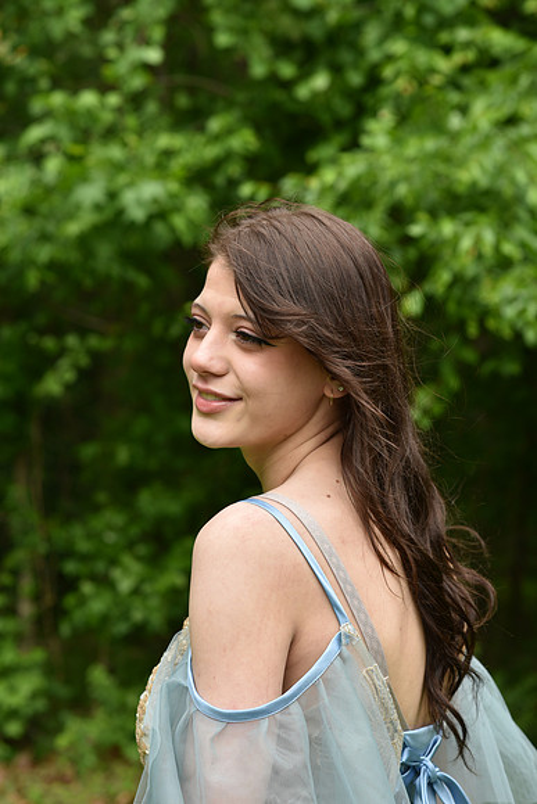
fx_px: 1901
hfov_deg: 16.1
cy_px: 402
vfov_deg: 23.9
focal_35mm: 85
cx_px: 268
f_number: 6.3
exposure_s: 1/200
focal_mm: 85
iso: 200
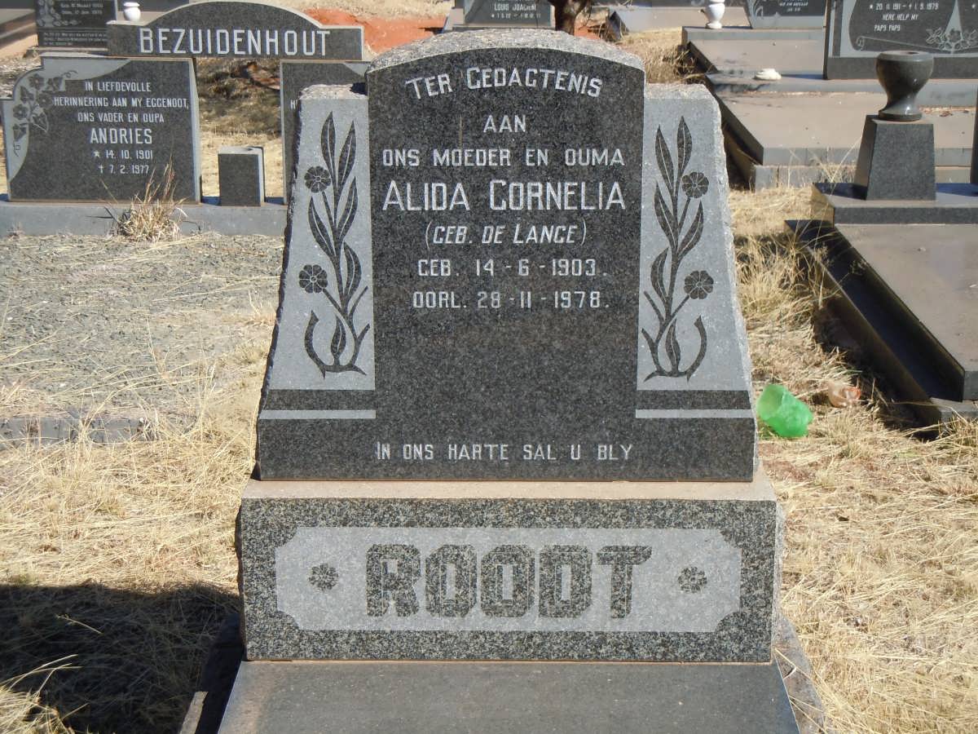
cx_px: 489
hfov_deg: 28.6
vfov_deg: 21.6
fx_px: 1921
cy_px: 367
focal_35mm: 68
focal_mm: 12.2
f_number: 8.2
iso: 200
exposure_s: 1/250
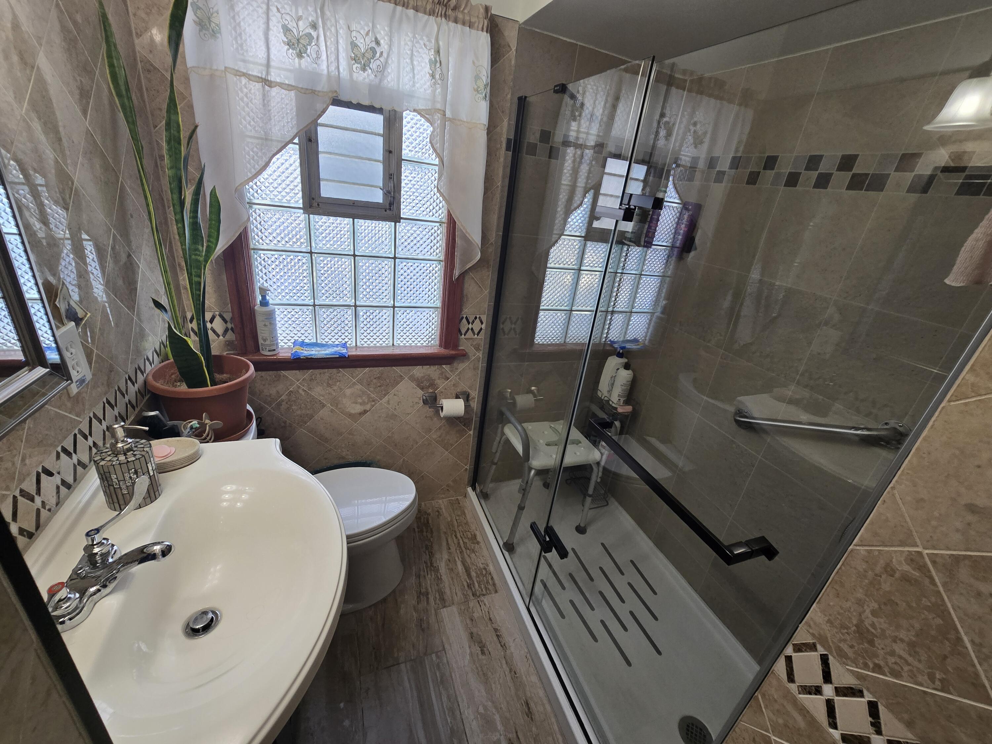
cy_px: 372
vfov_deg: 89.9
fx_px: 373
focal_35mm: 13
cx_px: 496
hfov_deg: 106.2
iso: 160
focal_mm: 2.2
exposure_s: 1/60
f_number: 2.2
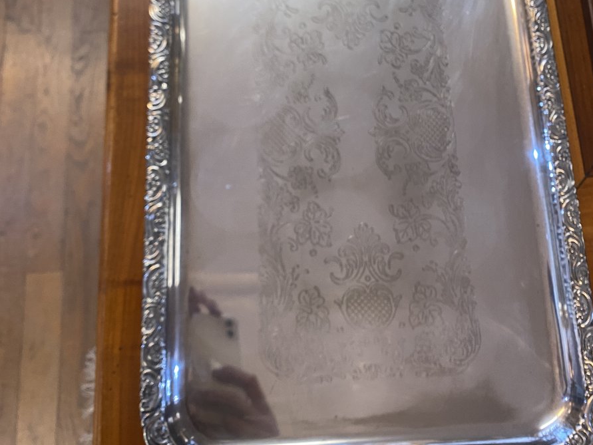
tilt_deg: -74.0
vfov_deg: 40.4
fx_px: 600
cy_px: 163
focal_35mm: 35
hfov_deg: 52.6
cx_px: 299
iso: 250
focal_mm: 4.25
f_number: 1.8
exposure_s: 1/50
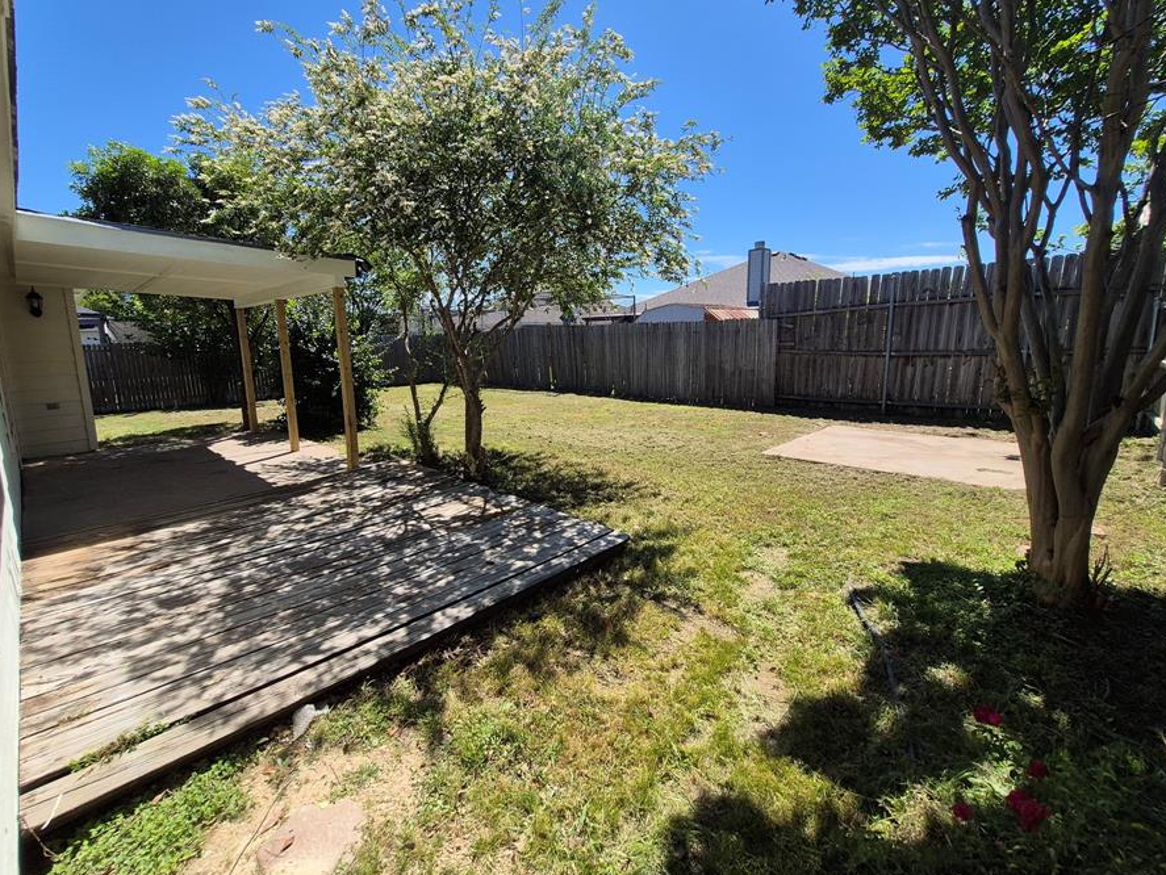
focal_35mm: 15
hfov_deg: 98.1
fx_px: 505
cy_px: 398
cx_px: 563
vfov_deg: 81.6
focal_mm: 1.74
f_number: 2.2
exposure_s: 1/1640
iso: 50
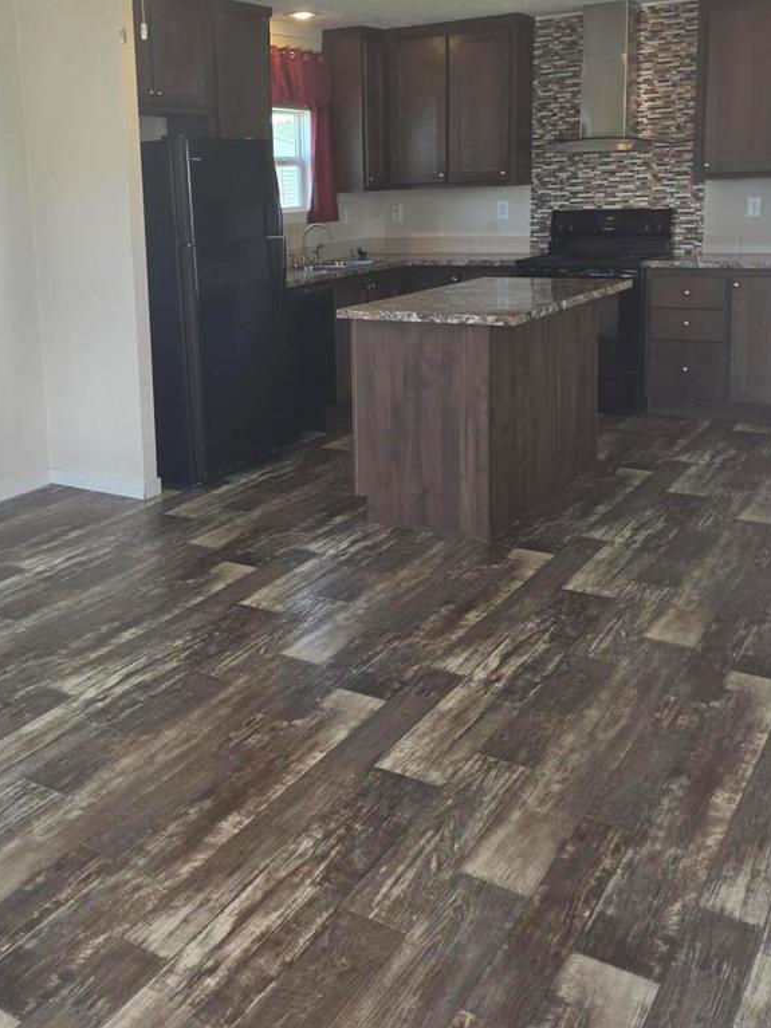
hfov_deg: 39.3
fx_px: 1069
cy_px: 375
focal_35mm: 36
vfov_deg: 50.8
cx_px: 275
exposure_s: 1/120
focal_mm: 6.25
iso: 64
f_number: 1.7
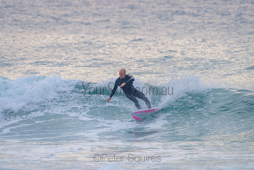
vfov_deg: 2.2
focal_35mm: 613
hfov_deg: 3.4
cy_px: 83
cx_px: 123
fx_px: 4327
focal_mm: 500
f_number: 5.6
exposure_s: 1/1250
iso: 400
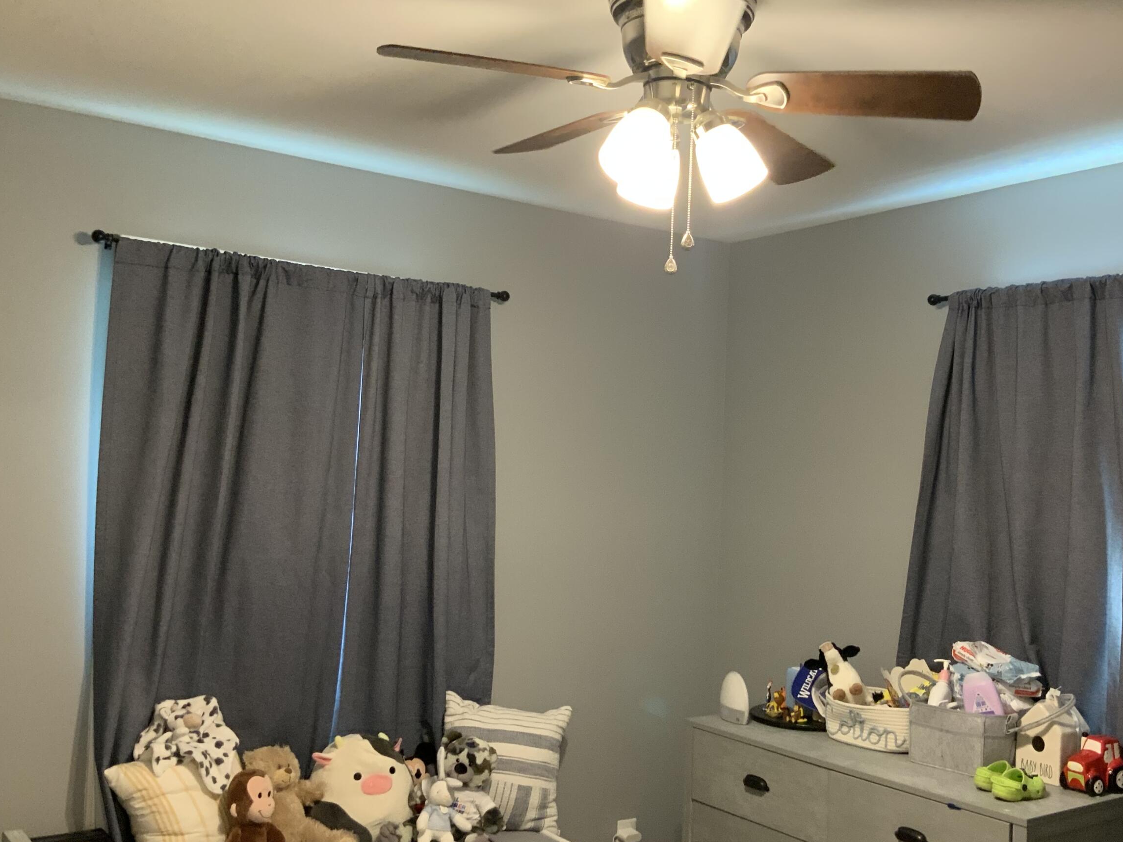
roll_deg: -1.7
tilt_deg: +1.4
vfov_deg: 37.7
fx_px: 1233
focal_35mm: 38
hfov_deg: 48.8
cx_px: 653
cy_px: 434
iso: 200
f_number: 1.8
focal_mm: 3
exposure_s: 1/60
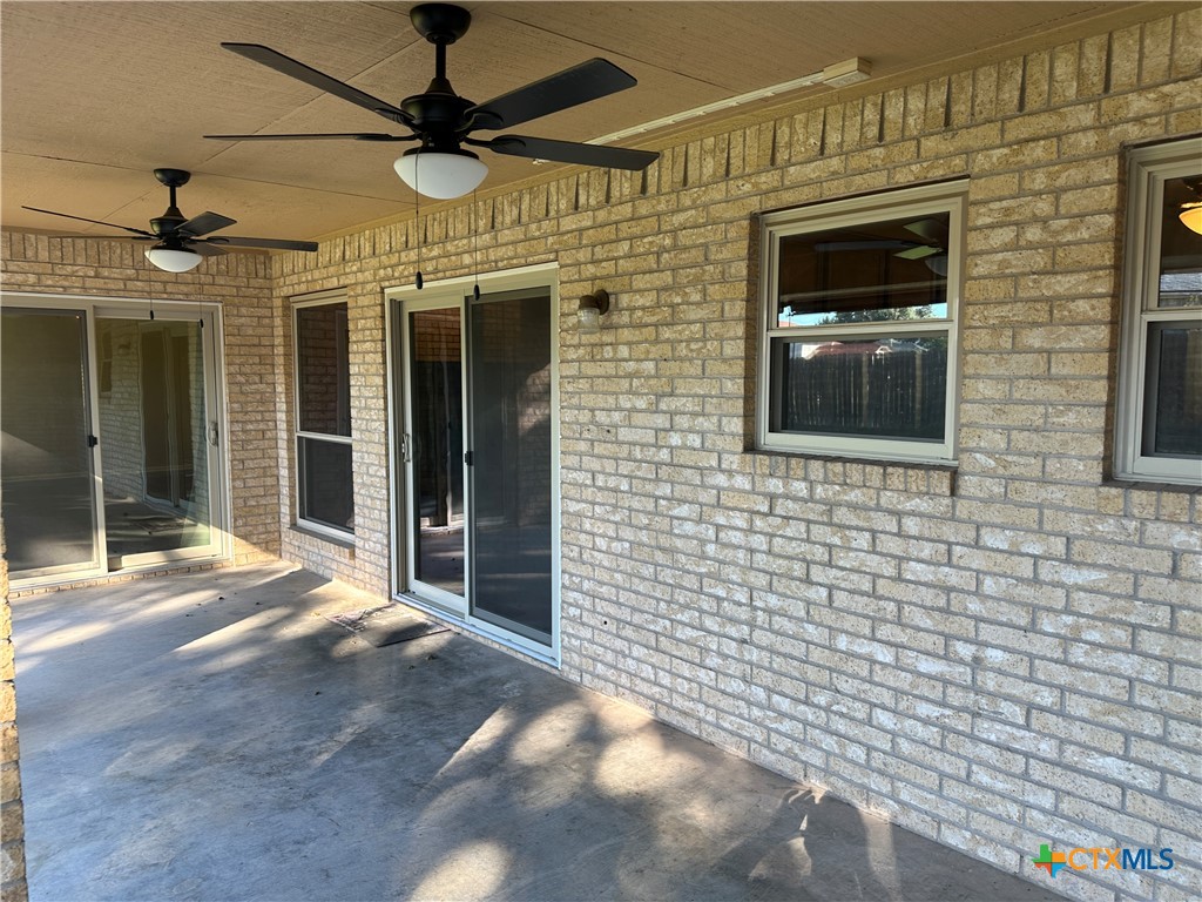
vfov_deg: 56.8
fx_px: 833
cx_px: 601
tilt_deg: -4.2
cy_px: 451
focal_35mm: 24
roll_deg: +0.5
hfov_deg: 71.6
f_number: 1.78
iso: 64
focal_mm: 6.86
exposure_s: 1/143
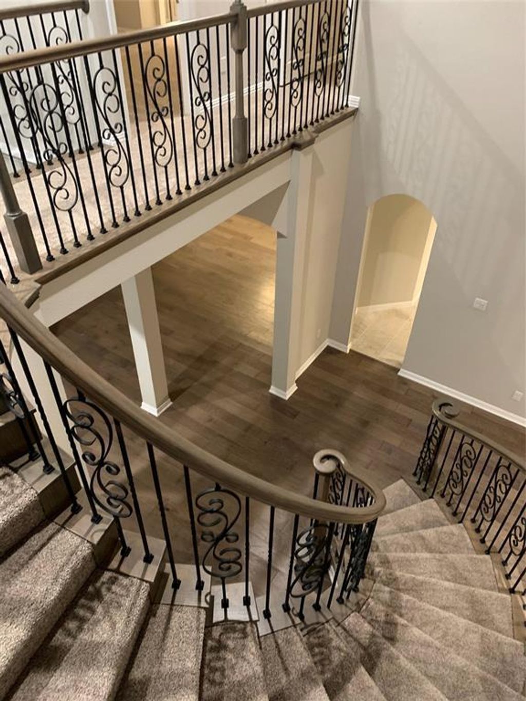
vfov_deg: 67.3
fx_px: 527
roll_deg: -1.7
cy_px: 350
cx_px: 263
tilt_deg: -37.0
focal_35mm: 26
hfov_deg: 53.1
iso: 500
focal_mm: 4.25
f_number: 1.8
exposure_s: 1/30
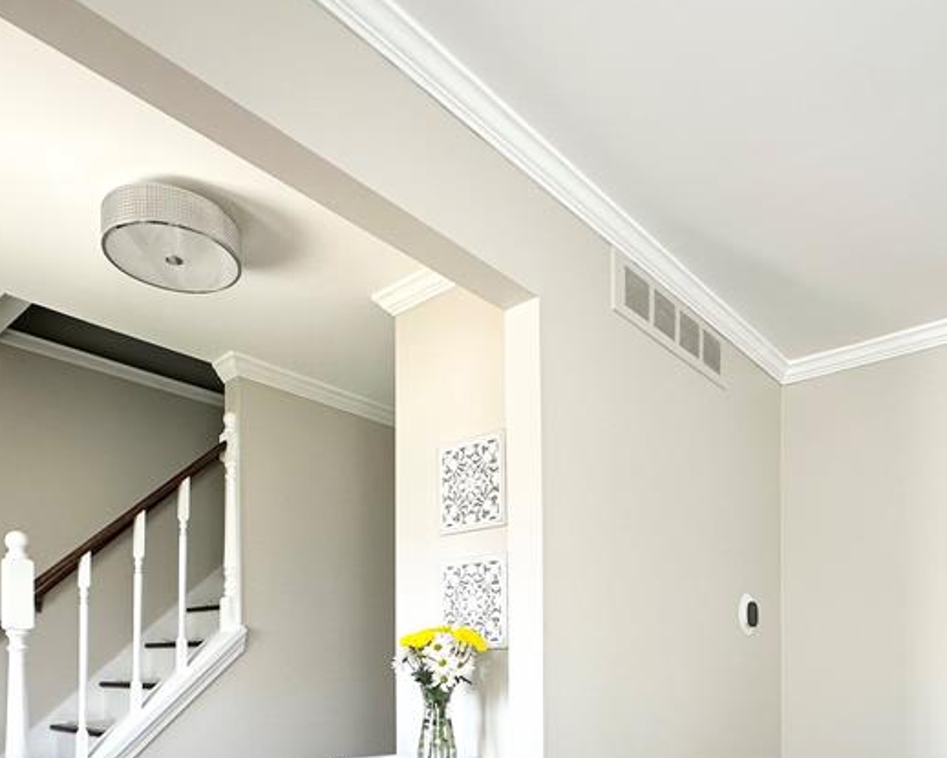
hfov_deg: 63.9
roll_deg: -0.3
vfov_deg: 47.8
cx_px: 514
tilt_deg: +0.5
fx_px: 757
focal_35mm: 27
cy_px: 681
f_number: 2.2
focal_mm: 2.22
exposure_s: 1/99
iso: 100
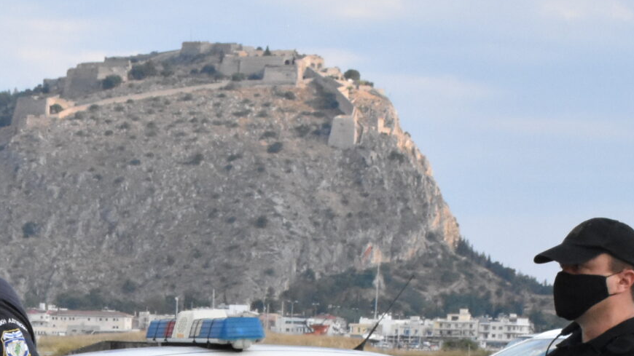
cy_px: 571
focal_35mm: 148
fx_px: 2488
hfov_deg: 14.4
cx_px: 44
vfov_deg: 8.0
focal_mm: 32
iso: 3200
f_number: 16
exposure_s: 1/1000
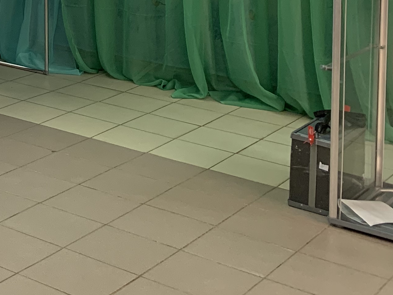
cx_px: -170
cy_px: -111
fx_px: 931
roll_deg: +0.5
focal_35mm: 82
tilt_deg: -2.9
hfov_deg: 20.8
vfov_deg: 16.8
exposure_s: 1/50
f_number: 1.8
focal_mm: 4.25
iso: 64
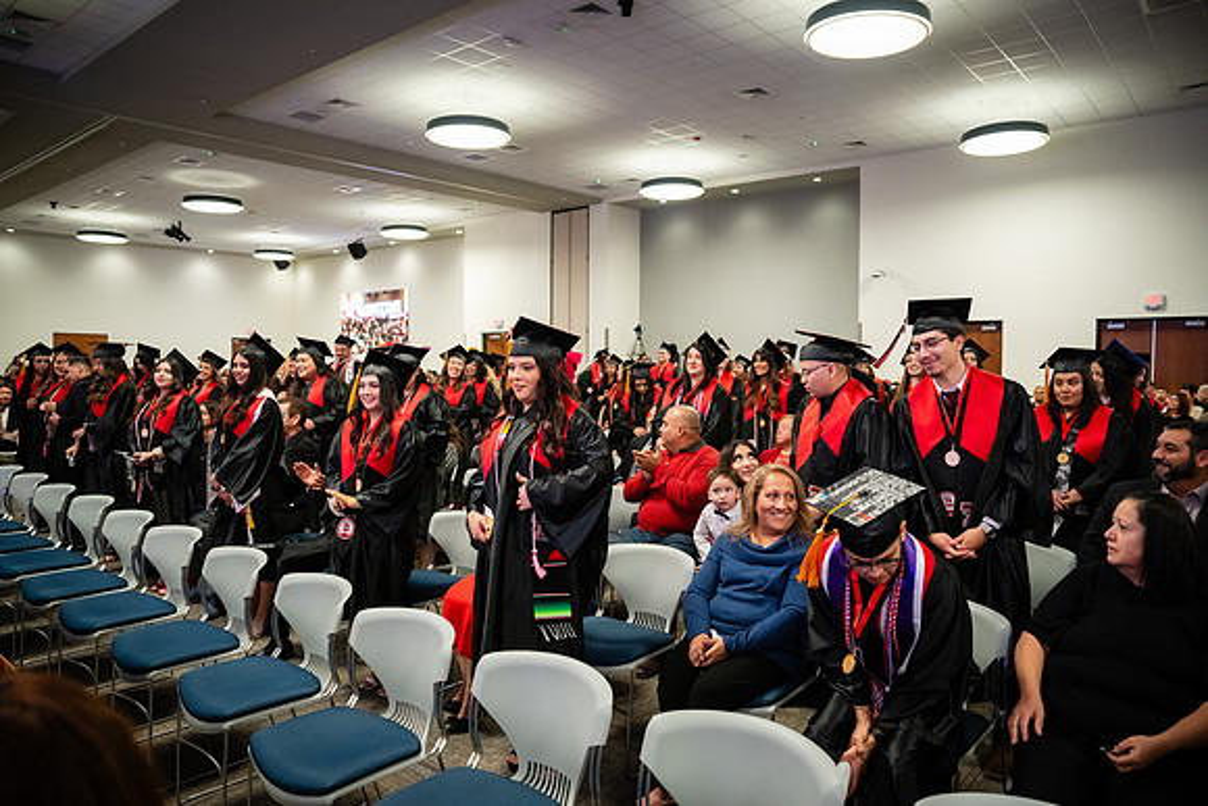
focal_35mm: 24
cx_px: 604
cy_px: 403
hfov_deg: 73.7
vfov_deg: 53.2
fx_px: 805
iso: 2500
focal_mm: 24
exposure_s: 1/200
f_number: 2.8
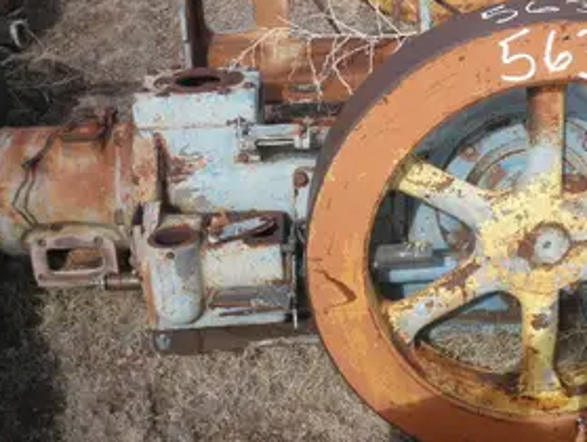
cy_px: 152
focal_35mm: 63
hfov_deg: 30.5
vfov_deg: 23.2
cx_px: 391
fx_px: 1070
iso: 64
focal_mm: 7.9
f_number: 9.6
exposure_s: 1/125
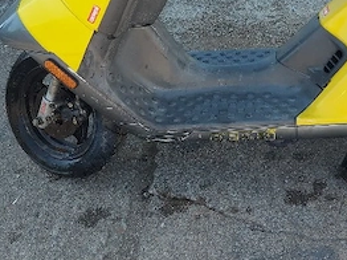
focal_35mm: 55
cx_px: 286
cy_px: -23
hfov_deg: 33.8
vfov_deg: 24.8
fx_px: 551
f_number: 1.8
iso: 32
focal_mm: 5.23
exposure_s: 1/172
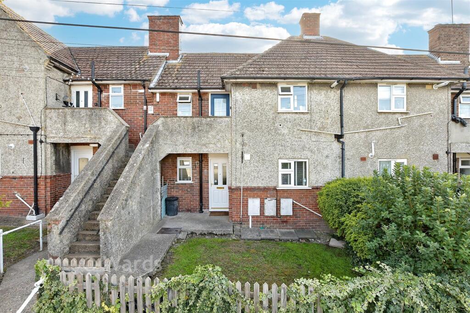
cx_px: 235
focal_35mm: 15
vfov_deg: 77.3
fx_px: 196
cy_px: 156
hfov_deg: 100.4
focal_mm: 10
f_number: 9
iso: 1000
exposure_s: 1/200
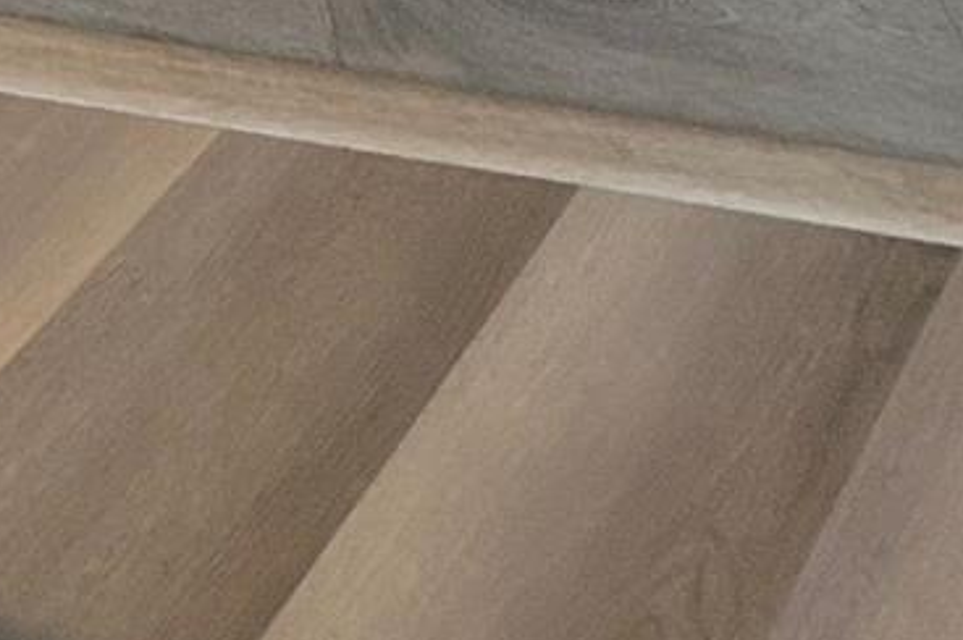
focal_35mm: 61
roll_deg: -0.1
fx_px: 1630
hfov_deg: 27.4
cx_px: -294
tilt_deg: -15.1
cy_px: -1356
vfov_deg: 11.0
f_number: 2.2
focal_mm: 2.22
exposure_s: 1/60
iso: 200
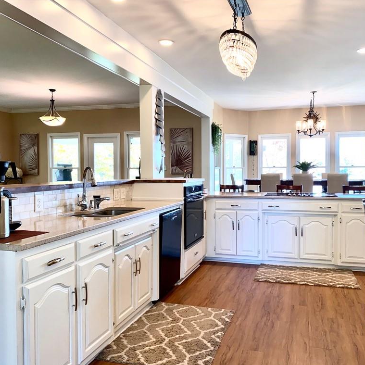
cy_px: 182
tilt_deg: -1.9
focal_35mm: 31
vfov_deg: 52.5
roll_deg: +0.6
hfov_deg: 52.5
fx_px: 370
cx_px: 191
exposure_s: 1/51
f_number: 1.8
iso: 32
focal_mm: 4.25
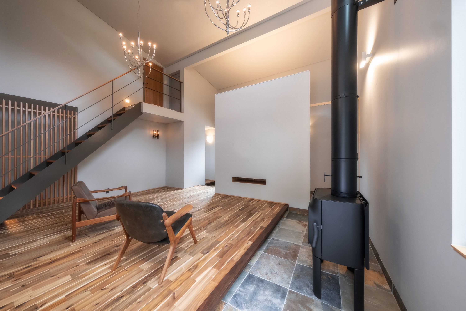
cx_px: 233
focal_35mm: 12
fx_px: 155
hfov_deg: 112.6
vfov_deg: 90.0
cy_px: 156
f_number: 4
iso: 800
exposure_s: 1/80
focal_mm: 8
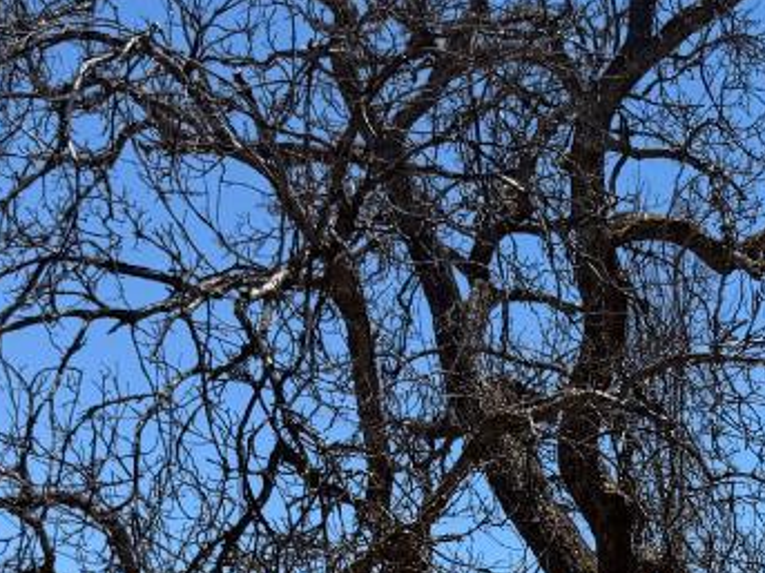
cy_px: 860
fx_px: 2320
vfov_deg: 13.3
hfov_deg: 18.1
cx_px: 819
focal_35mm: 105
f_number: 1.78
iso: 80
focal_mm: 6.76
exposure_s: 1/4167
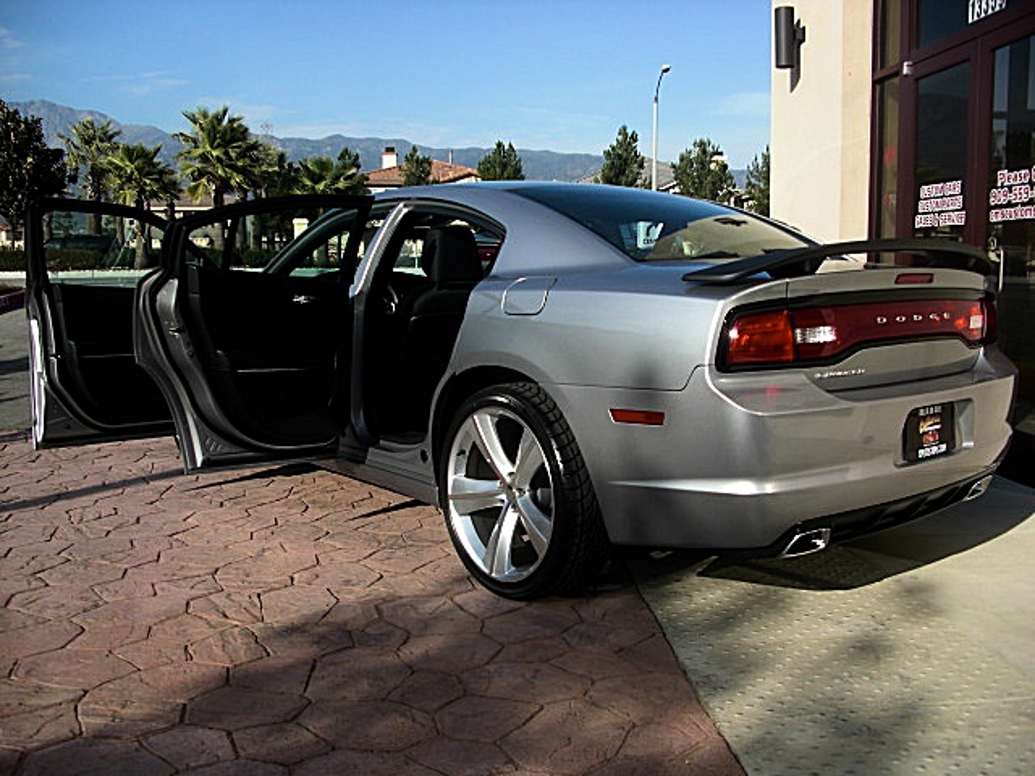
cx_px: 518
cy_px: 388
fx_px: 1076
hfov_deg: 51.4
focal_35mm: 36
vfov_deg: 39.7
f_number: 2.8
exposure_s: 1/800
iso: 50
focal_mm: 6.3
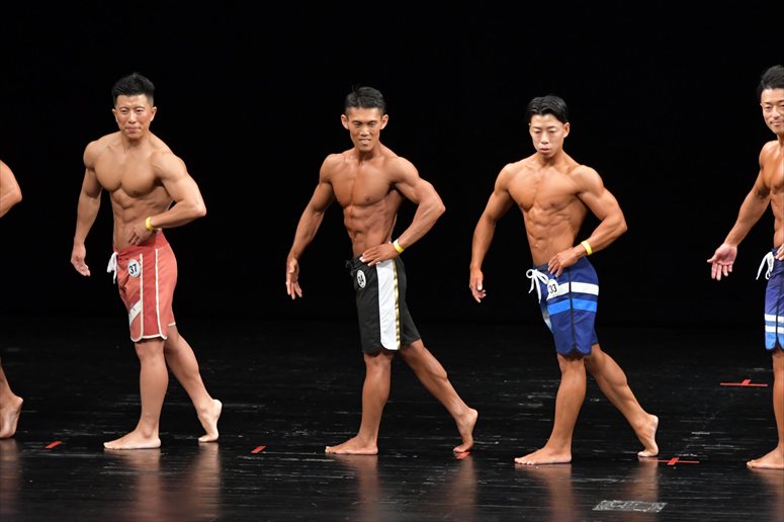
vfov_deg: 5.4
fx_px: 5551
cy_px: 261
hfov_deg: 8.1
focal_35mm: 255
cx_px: 392
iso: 3200
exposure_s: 1/400
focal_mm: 170
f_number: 5.6
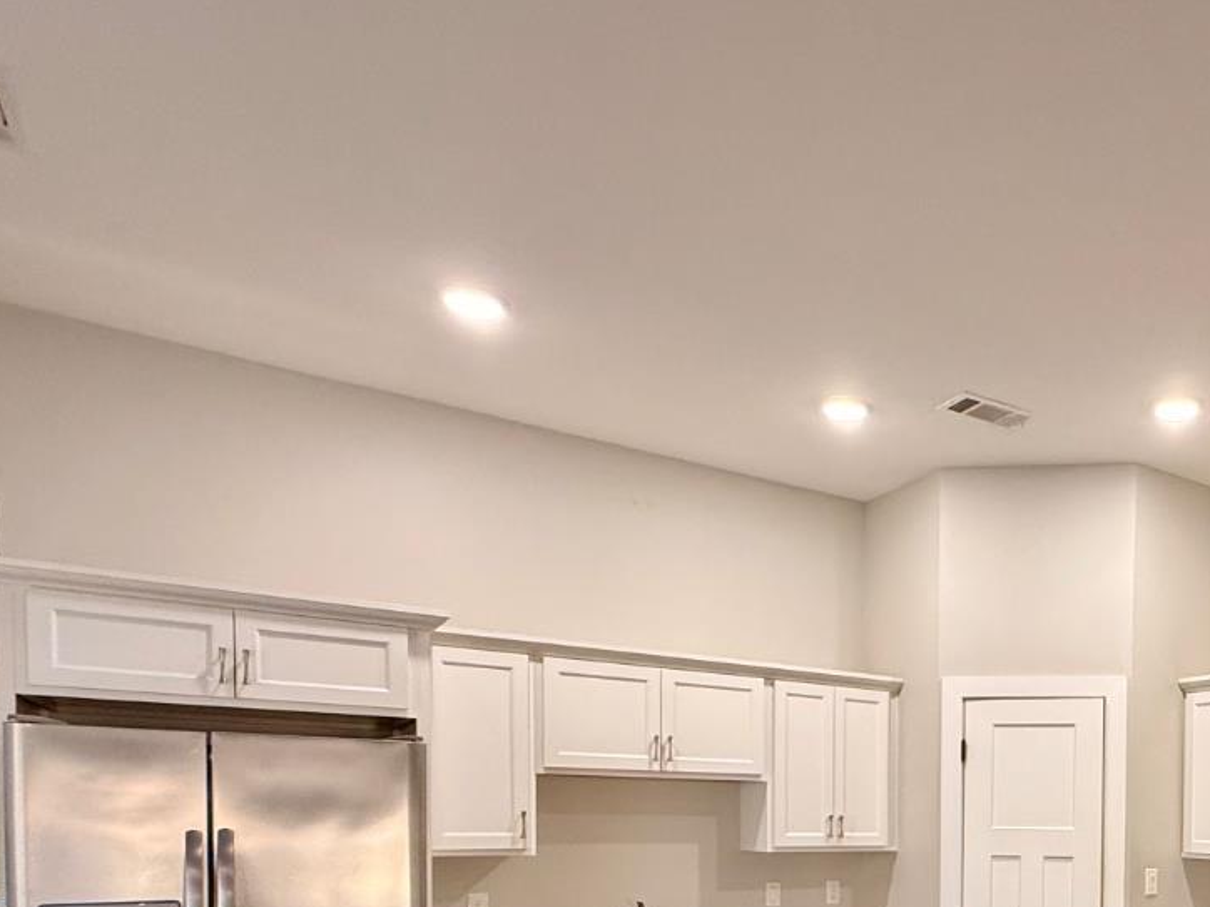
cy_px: 856
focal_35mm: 29
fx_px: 1014
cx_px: 1031
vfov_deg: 43.1
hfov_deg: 55.5
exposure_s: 1/120
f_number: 2.2
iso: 250
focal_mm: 2.22
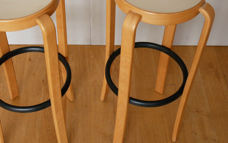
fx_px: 379
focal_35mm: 61
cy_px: 45
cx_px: 90
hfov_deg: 33.4
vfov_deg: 21.2
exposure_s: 1/60
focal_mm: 22
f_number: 4.9
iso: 640
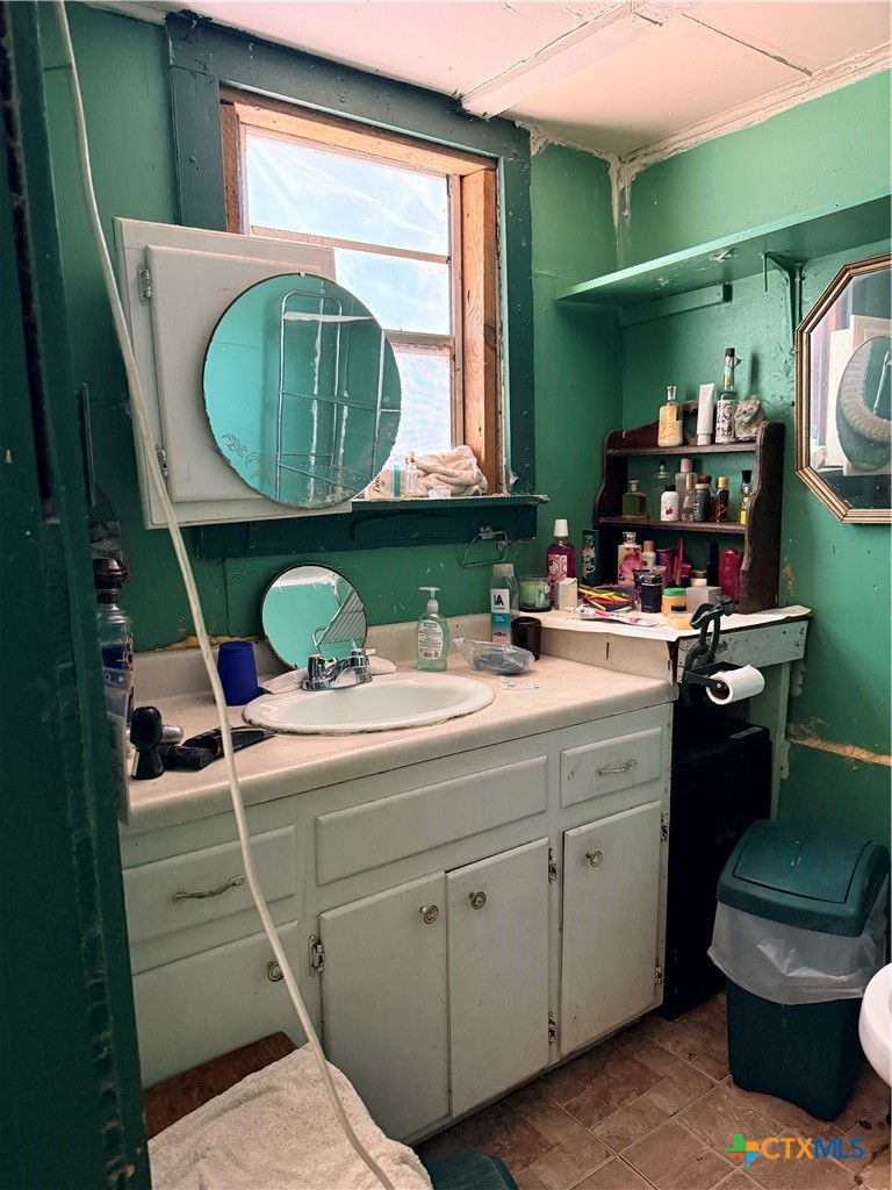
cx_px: 446
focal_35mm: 24
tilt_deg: -9.0
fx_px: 825
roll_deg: +1.5
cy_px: 595
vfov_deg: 71.6
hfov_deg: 56.8
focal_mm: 6.76
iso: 800
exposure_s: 1/46
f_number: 1.78
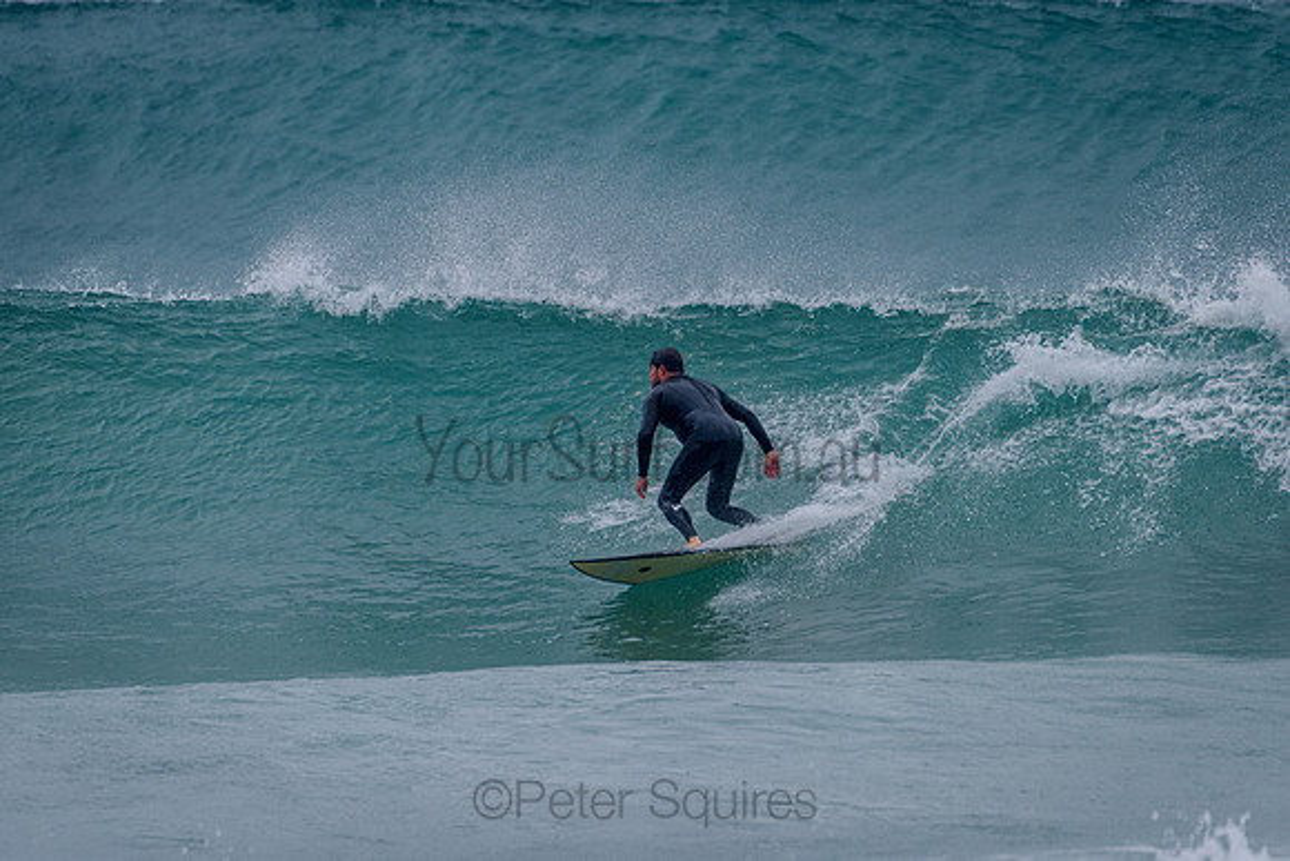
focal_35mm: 613
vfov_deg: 2.2
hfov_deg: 3.4
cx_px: 645
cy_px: 430
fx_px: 21953
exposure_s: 1/2000
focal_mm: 500
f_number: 5.6
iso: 800
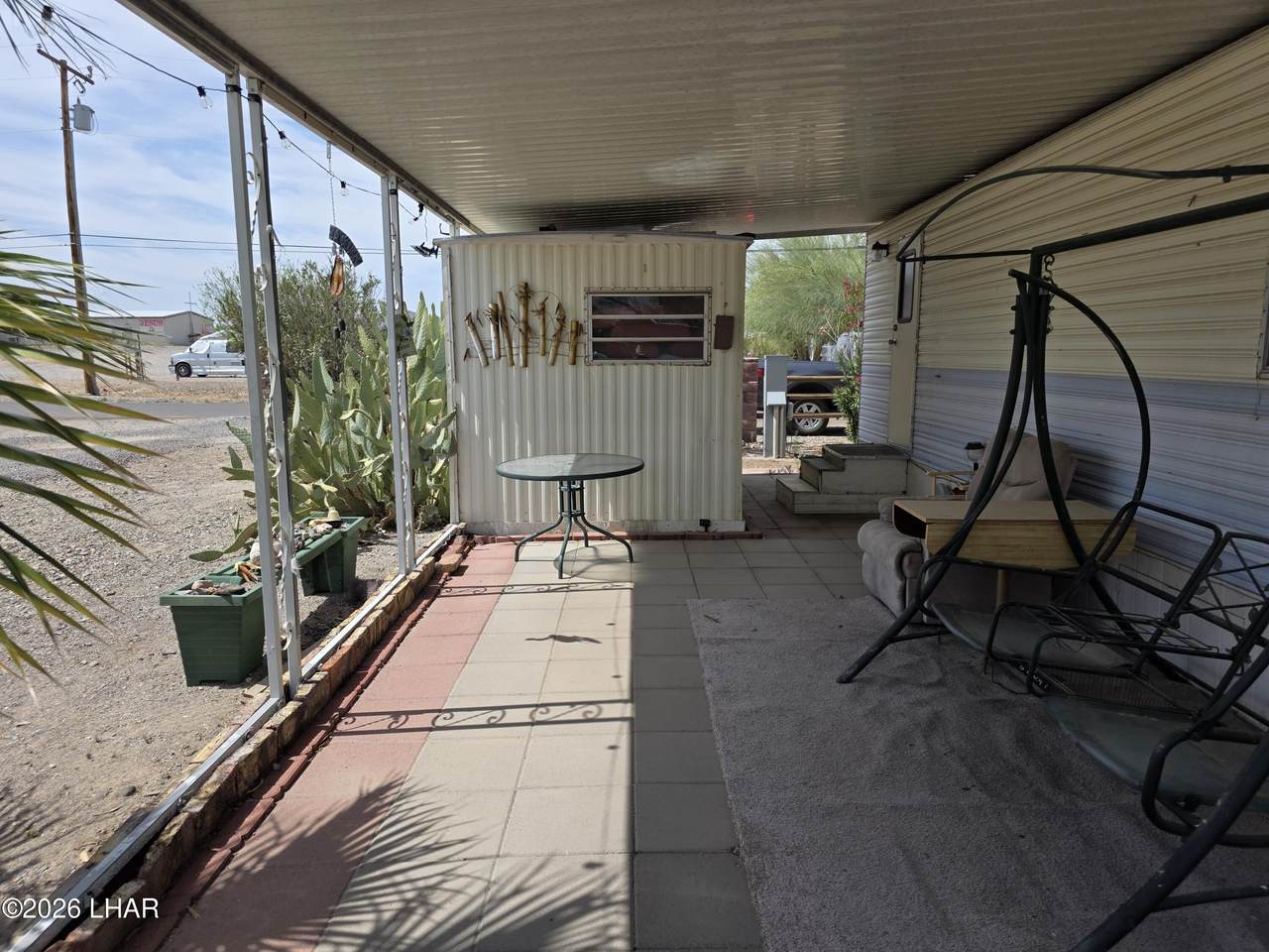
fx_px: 843
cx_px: 634
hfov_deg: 73.9
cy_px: 476
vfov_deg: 58.9
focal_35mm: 23
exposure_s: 1/5447
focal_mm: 6.3
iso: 80
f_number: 1.7
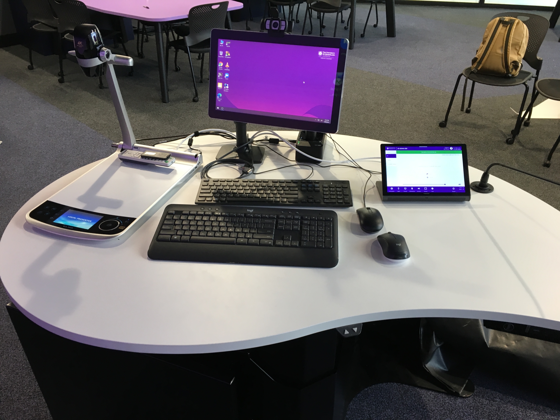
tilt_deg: -32.9
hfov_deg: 61.7
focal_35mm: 29
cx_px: 280
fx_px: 469
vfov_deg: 48.2
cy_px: 210
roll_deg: -0.4
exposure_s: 1/33
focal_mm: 4.15
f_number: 2.2
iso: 100
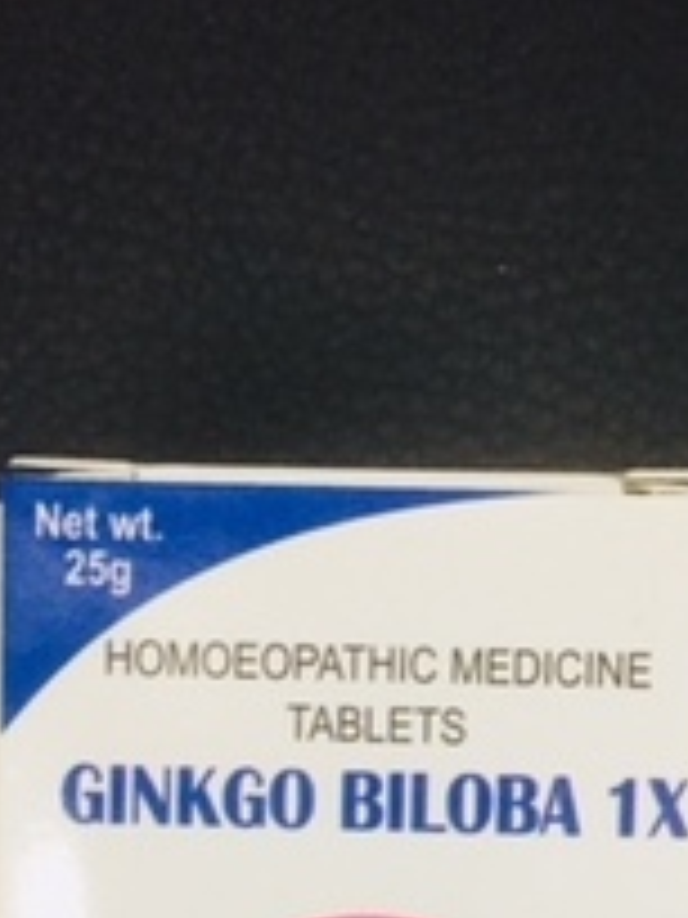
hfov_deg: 20.7
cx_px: 438
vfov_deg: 26.1
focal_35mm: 71
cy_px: 900
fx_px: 1882
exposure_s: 1/33
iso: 200
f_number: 2.2
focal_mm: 4.15
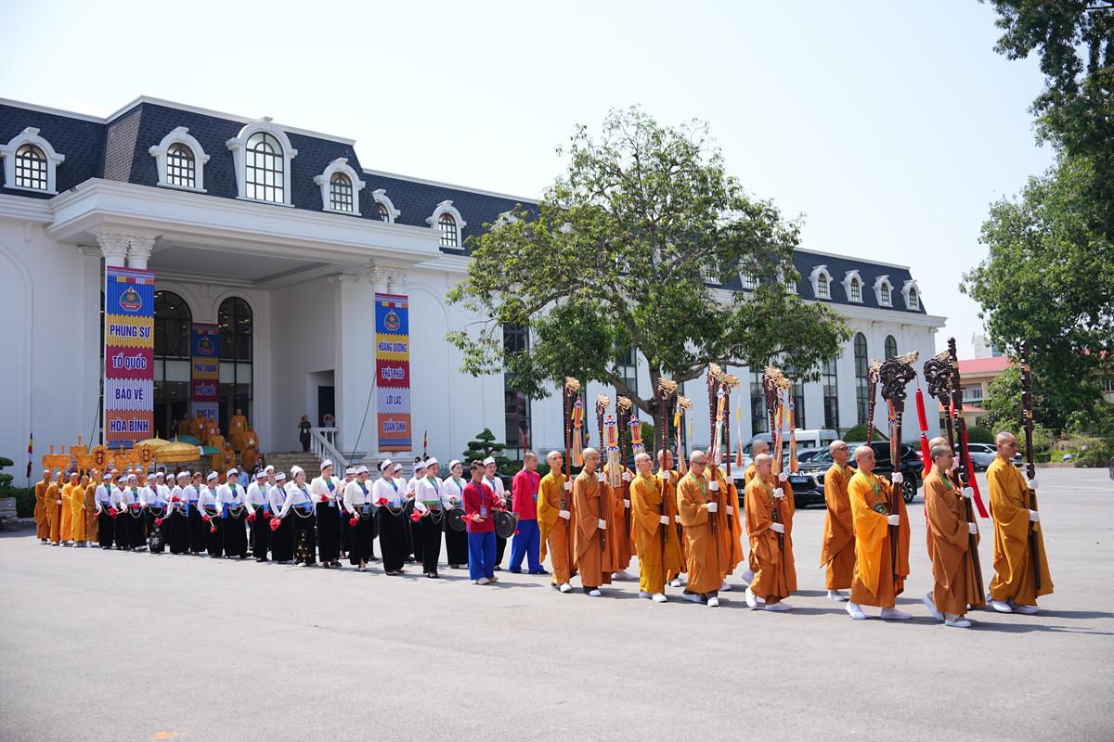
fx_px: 1083
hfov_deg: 54.4
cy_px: 371
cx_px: 557
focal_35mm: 35
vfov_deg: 37.9
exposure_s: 1/800
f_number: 2.8
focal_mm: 35
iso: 100
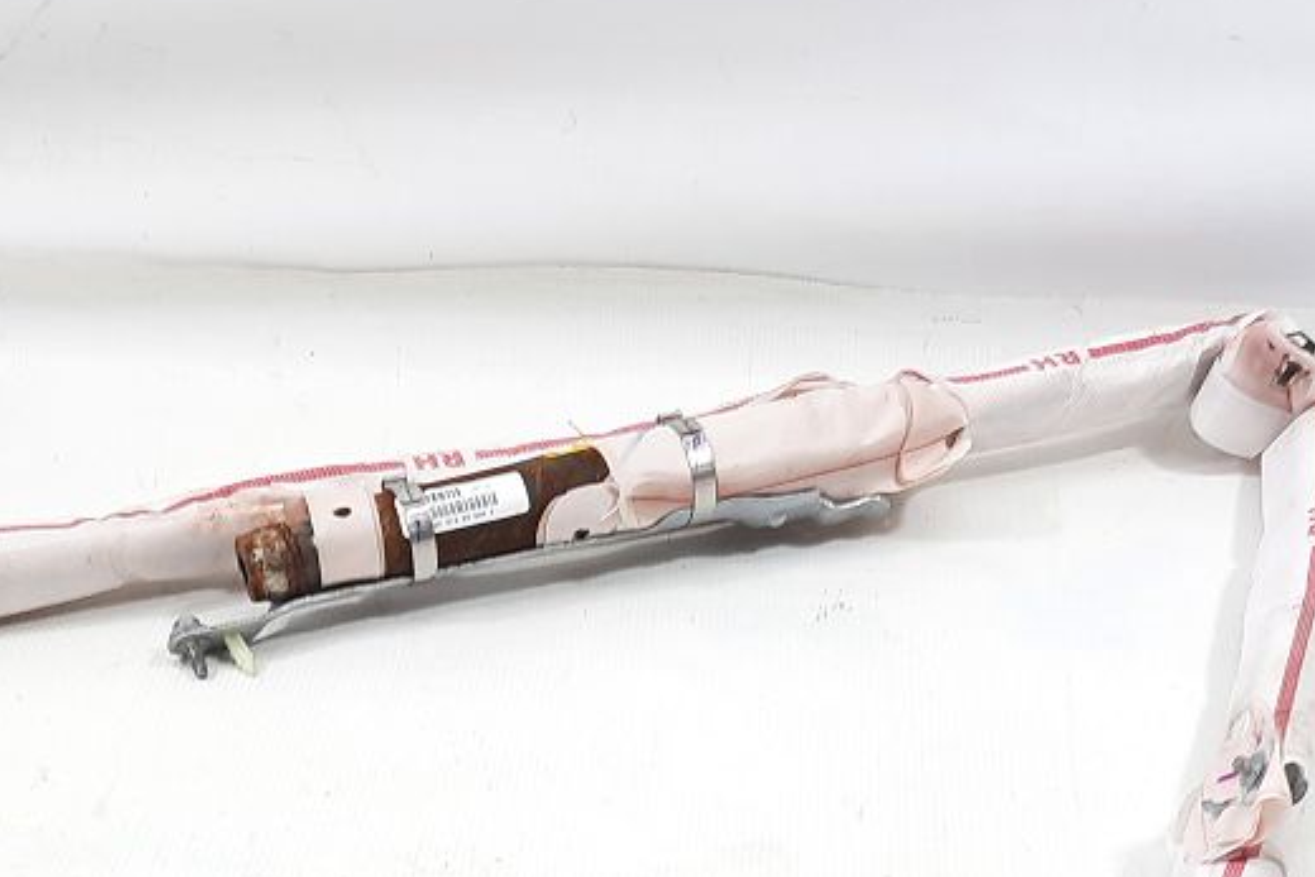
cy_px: 1059
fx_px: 2192
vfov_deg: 21.0
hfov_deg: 33.4
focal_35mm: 60
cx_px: 577
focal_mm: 4.6
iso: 50
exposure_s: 1/50
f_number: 2
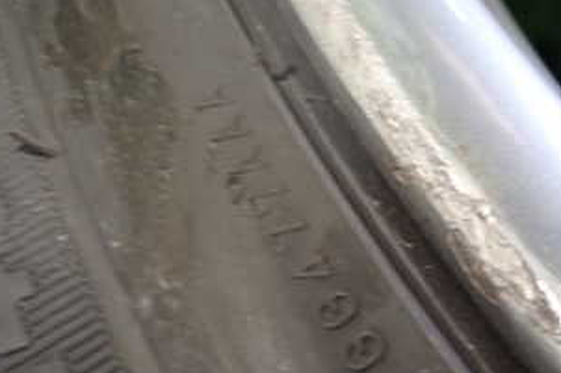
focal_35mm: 62
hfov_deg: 32.2
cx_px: 359
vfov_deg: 21.3
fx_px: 966
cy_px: 28
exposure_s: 1/30
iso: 250
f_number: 2.3
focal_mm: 5.4
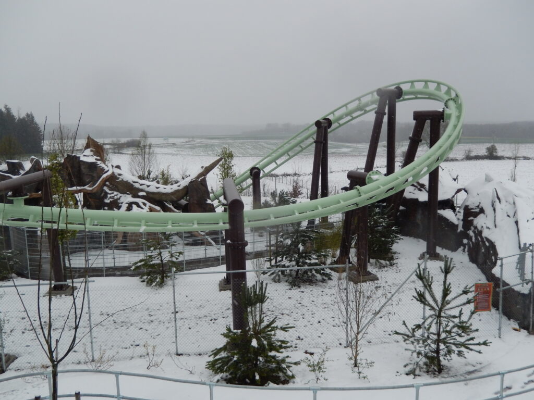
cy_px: 200
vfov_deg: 44.2
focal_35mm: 32
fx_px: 494
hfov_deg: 56.8
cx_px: 267
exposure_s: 1/500
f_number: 7.6
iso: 125
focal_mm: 5.7
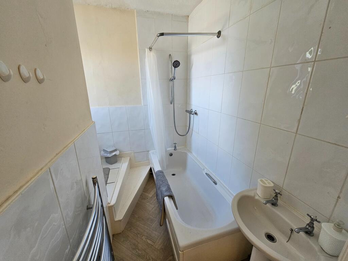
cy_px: 130
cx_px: 174
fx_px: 131
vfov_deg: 89.9
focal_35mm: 13
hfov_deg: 106.2
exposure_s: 1/60
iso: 160
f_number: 2.2
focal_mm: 2.2
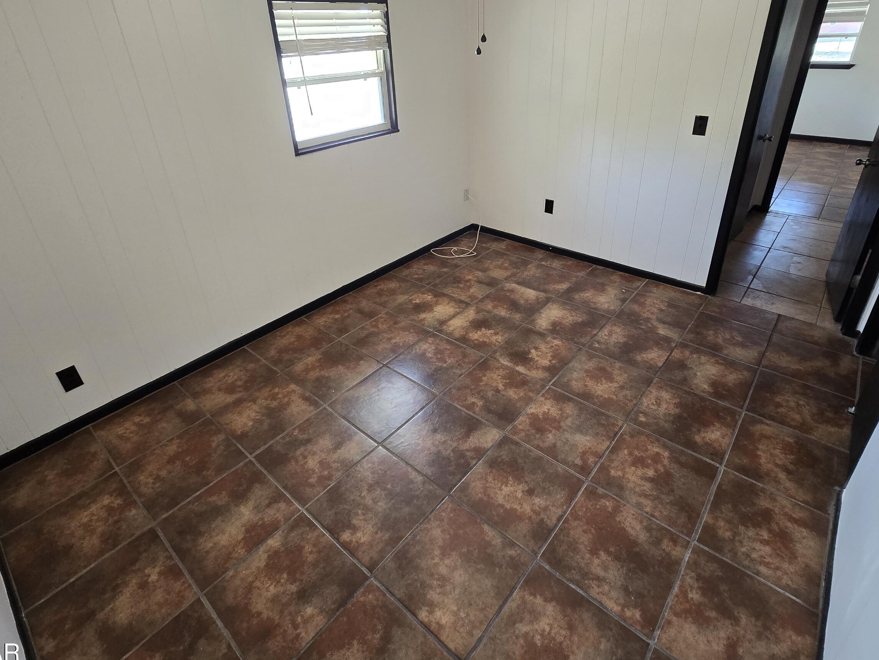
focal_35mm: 17
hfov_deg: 91.0
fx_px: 432
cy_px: 261
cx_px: 449
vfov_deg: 73.8
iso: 200
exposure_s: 1/60
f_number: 2.2
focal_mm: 2.2
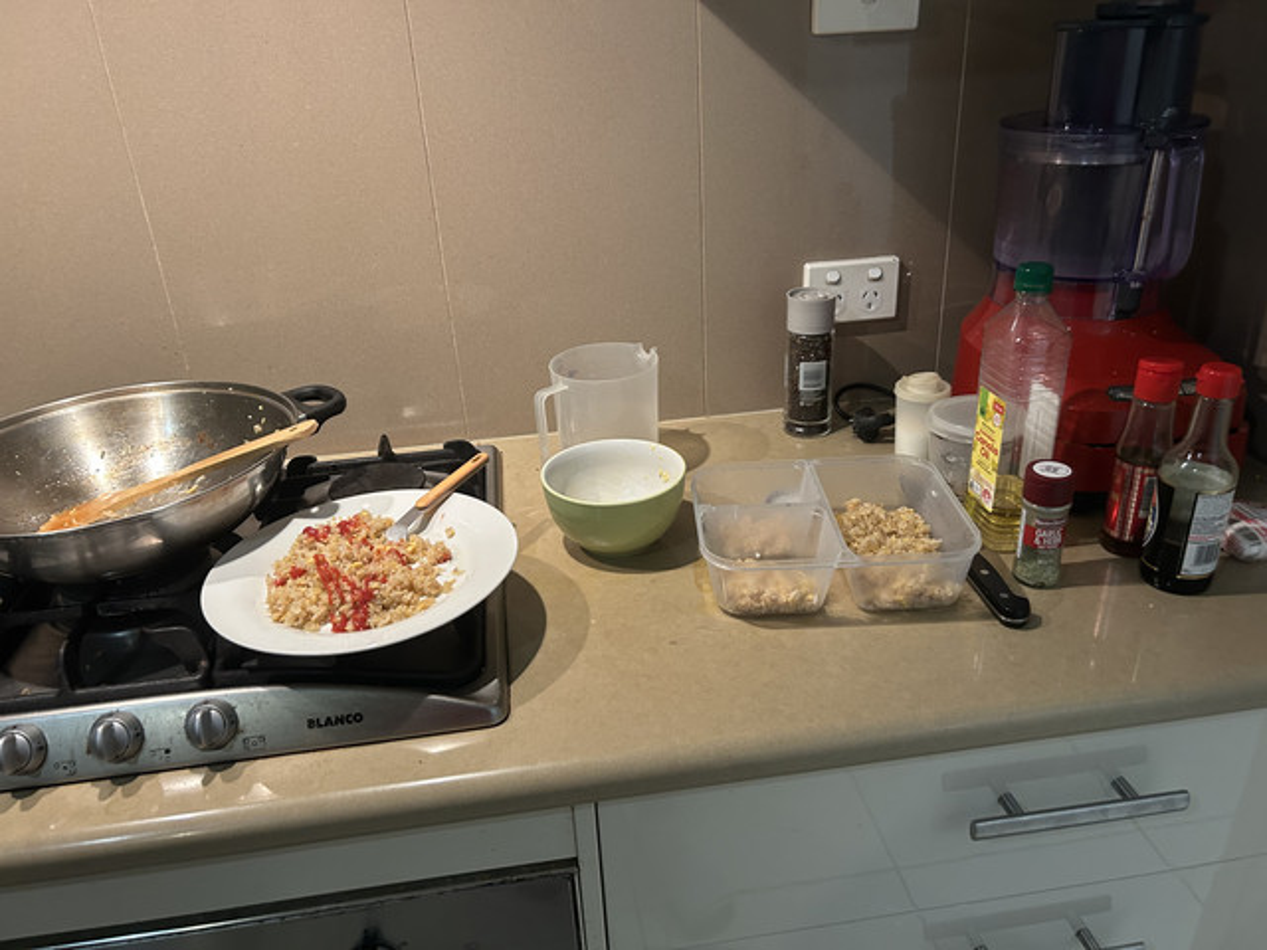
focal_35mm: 26
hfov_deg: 67.3
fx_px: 952
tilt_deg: -24.1
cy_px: 475
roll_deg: +3.9
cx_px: 634
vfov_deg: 53.1
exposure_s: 1/50
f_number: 1.5
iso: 250
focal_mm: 5.7
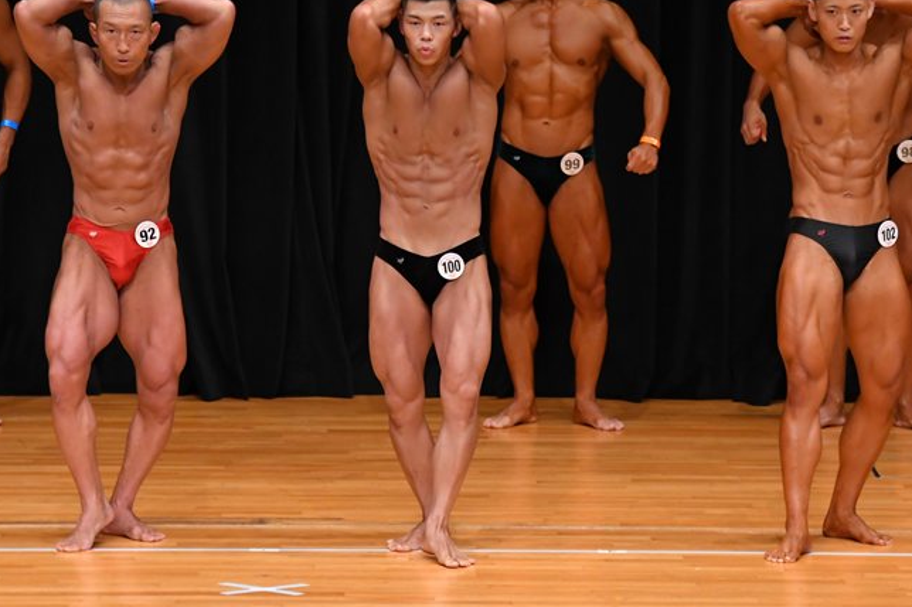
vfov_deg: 4.2
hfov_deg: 6.3
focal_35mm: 325
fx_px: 8231
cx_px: 519
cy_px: 270
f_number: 5.6
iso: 3200
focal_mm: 180
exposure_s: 1/400
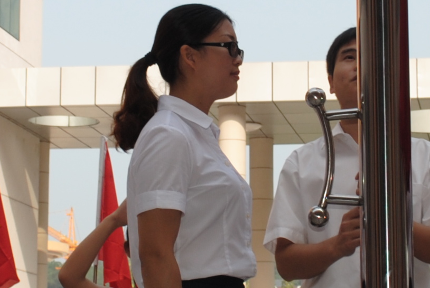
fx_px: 1878
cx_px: 215
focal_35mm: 157
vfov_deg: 8.8
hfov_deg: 13.1
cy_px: 61
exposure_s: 1/200
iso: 100
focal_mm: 22
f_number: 7.1
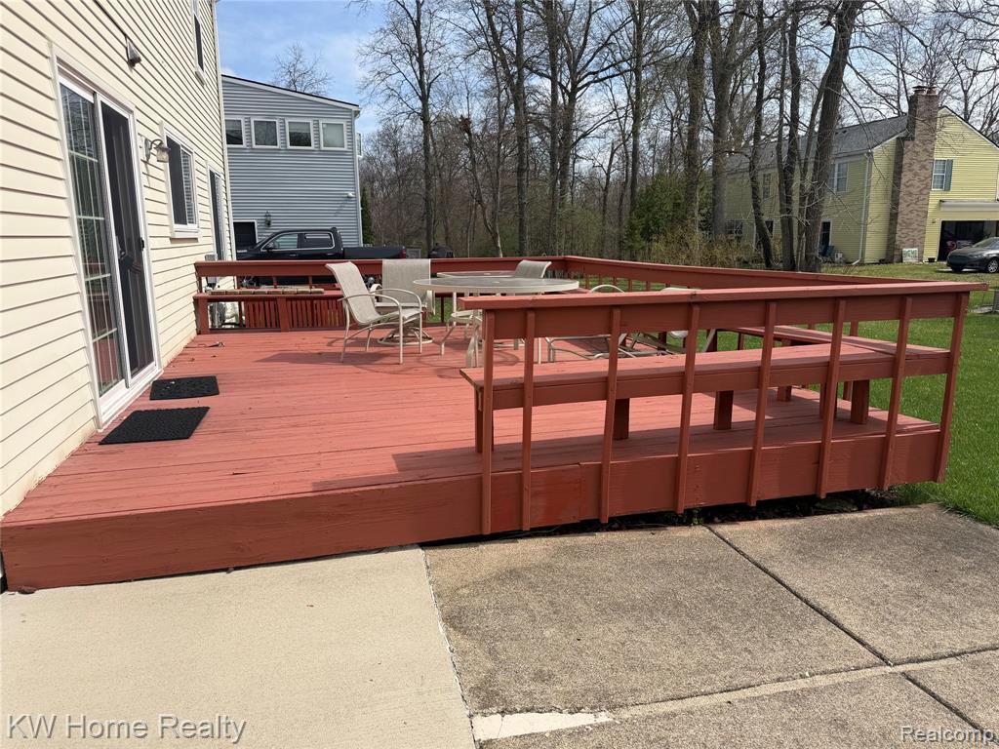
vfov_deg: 56.8
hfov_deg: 71.6
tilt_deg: -11.1
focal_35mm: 24
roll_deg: +0.5
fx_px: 693
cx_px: 500
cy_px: 374
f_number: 1.78
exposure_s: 1/4167
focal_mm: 6.76
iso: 80
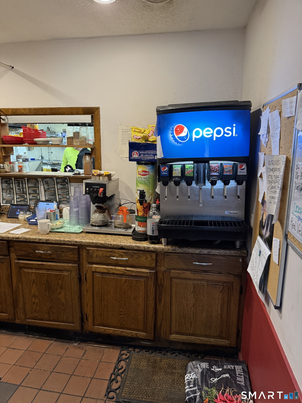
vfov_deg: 71.6
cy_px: 202
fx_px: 279
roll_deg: -1.2
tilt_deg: -9.4
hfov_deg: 56.8
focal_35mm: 24
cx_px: 151
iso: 320
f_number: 1.78
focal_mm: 6.76
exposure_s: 1/60
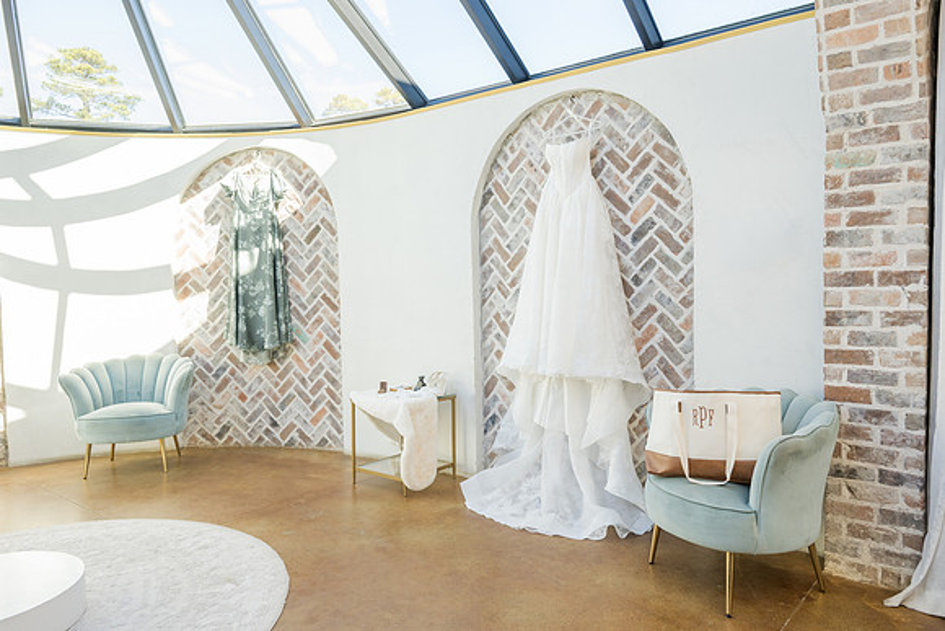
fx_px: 666
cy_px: 311
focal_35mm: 25
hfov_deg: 70.7
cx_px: 481
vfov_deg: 50.7
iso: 500
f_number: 6.3
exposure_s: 1/200
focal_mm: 24
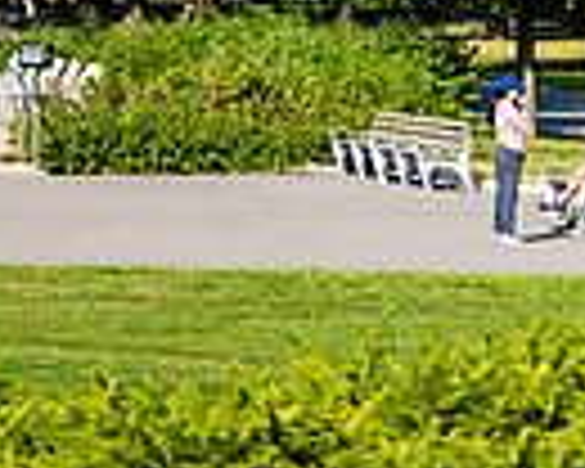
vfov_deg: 5.5
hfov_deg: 6.6
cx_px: -725
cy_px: 3
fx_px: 4865
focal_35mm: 281
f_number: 4.5
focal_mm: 62
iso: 250
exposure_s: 1/1000
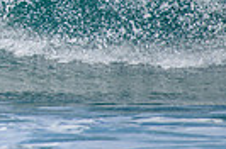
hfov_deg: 0.9
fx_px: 13697
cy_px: -113
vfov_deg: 0.6
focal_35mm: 2187
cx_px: -153
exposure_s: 1/1600
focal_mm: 500
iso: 180
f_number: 5.6
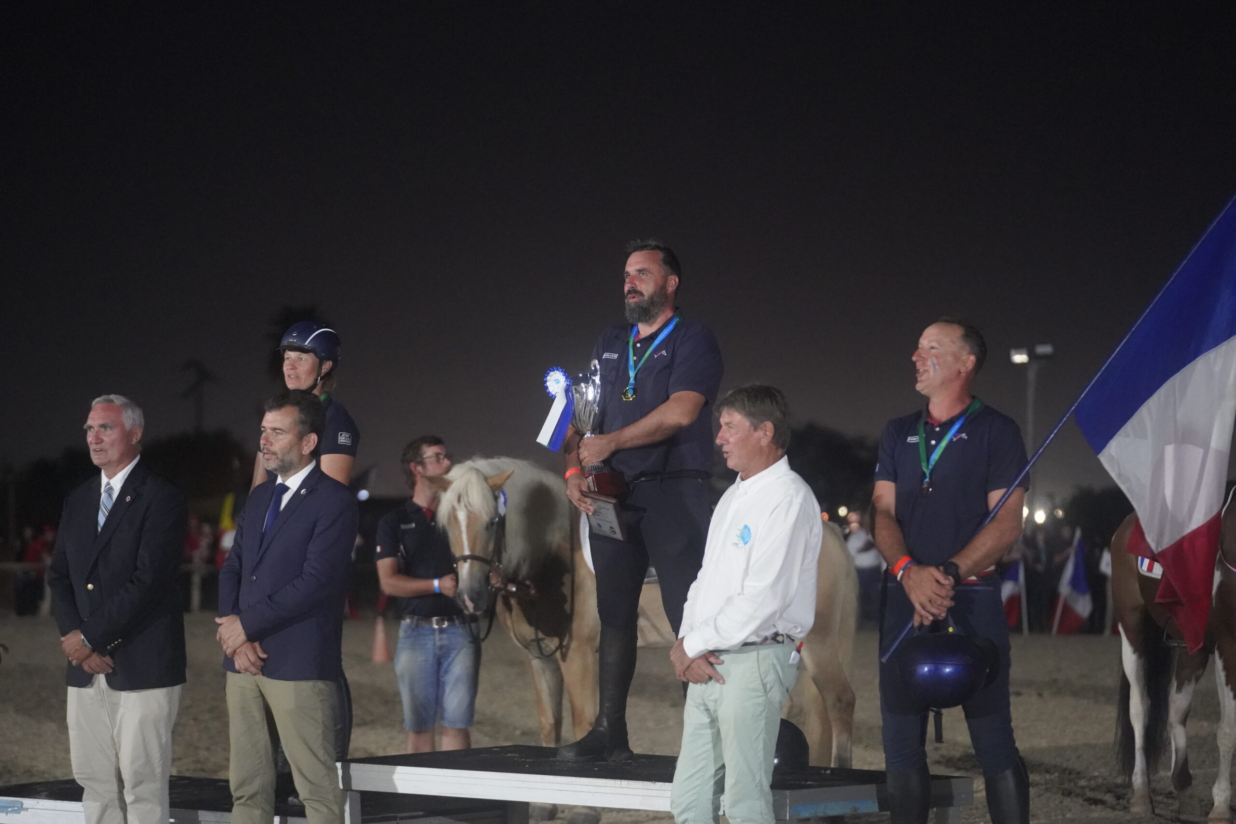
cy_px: 412
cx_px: 618
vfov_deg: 13.4
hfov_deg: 20.0
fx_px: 3502
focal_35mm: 102
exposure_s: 1/125
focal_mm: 102
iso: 12800
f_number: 2.8
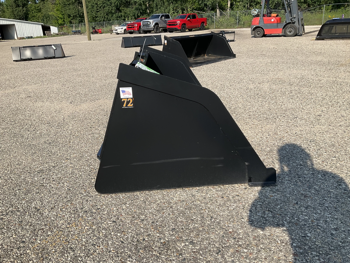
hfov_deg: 61.7
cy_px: 132
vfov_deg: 48.2
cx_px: 175
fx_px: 293
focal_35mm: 29
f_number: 1.8
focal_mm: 3
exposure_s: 1/1626
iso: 25
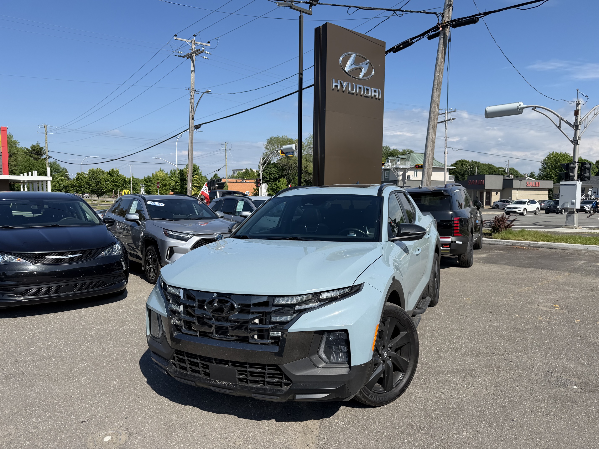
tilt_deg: -3.7
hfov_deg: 71.6
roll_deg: -0.2
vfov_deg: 56.8
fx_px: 415
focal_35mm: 24
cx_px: 300
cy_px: 224
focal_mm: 6.76
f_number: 1.78
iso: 80
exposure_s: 1/4975
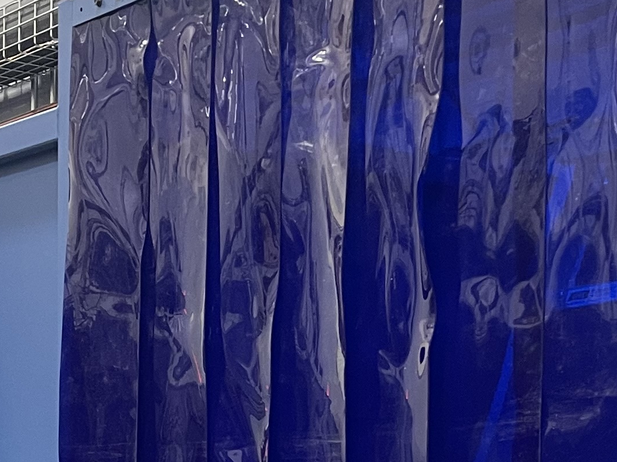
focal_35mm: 98
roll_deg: -1.3
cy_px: 633
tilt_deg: -4.8
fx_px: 1746
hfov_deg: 20.0
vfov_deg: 14.3
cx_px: 224
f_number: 1.6
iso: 200
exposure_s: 1/60
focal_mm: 5.1
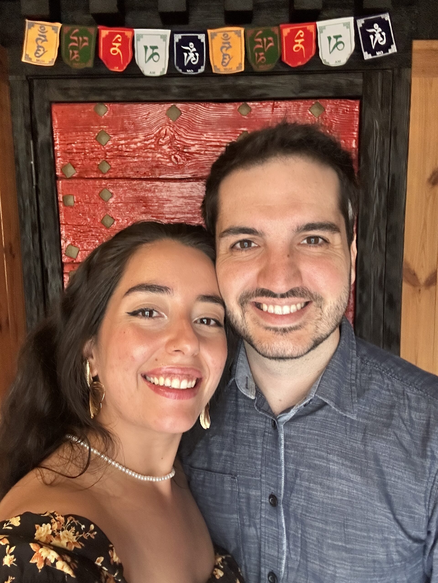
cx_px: 219
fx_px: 506
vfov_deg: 60.0
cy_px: 292
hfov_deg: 46.8
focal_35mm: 30
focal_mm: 2.69
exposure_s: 1/40
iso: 320
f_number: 1.9
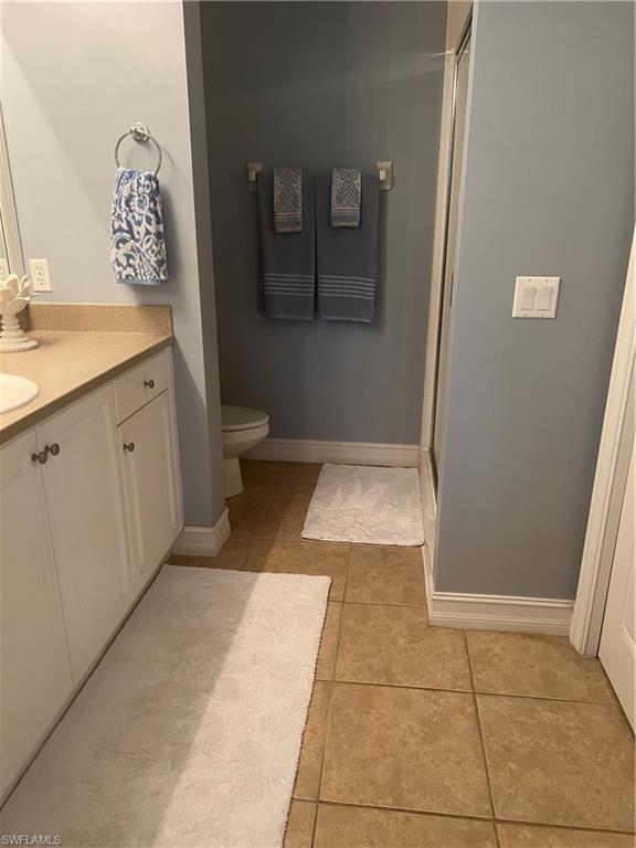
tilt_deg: -17.8
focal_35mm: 26
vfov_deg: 67.3
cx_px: 318
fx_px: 637
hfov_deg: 53.1
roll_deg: -0.9
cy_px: 424
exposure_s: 1/60
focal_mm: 5.7
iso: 100
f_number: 1.5
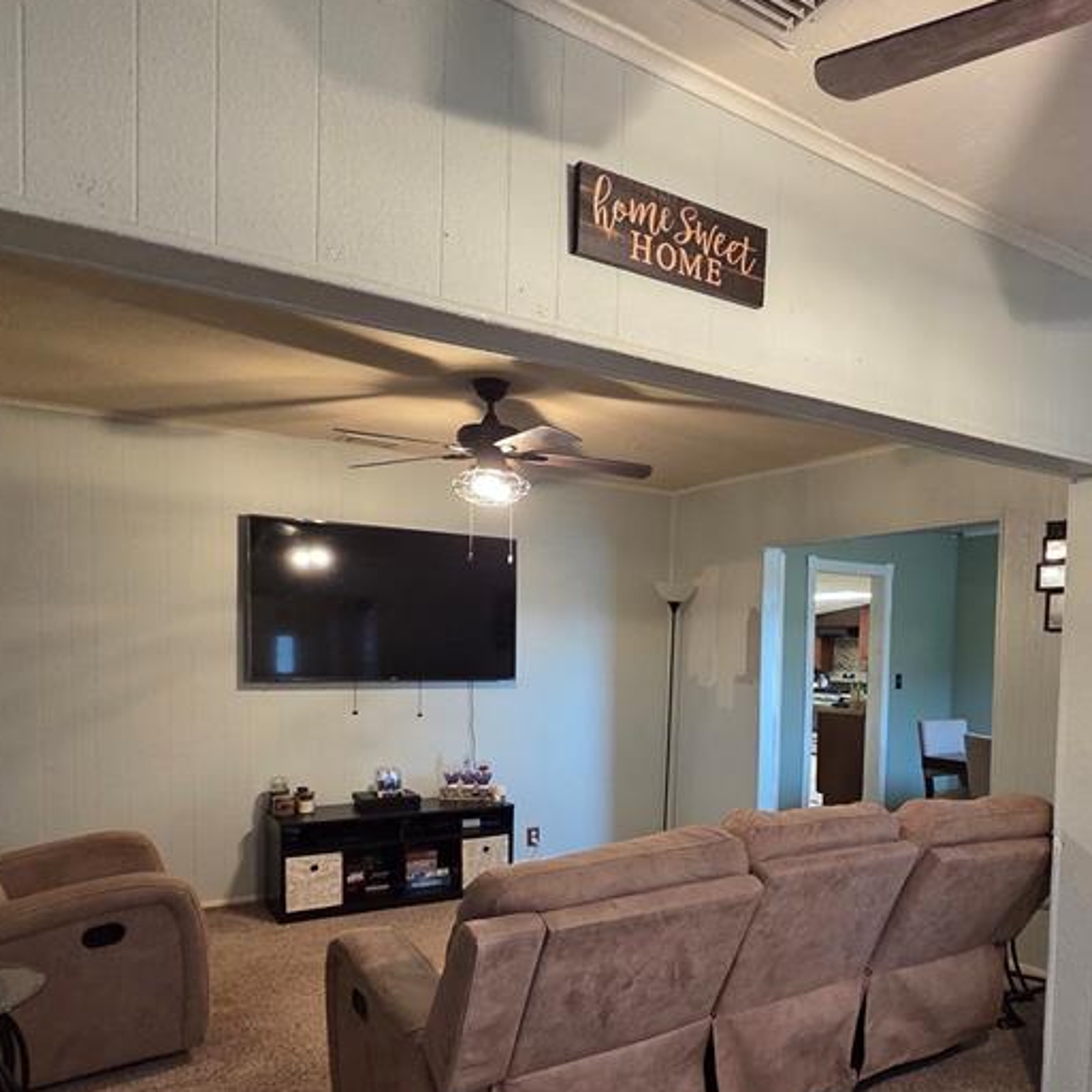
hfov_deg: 66.2
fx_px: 821
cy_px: 706
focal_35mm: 23
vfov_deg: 65.9
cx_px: 685
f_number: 2.2
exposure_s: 1/60
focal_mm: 2.2
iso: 640
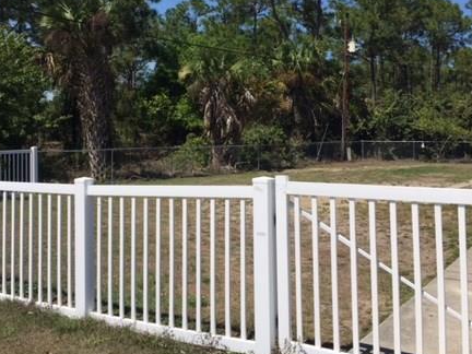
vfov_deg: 33.3
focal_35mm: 43
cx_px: 192
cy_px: 117
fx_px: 586
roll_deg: -0.9
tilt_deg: +3.7
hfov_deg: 43.7
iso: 32
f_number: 2.2
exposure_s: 1/3597
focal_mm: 4.15
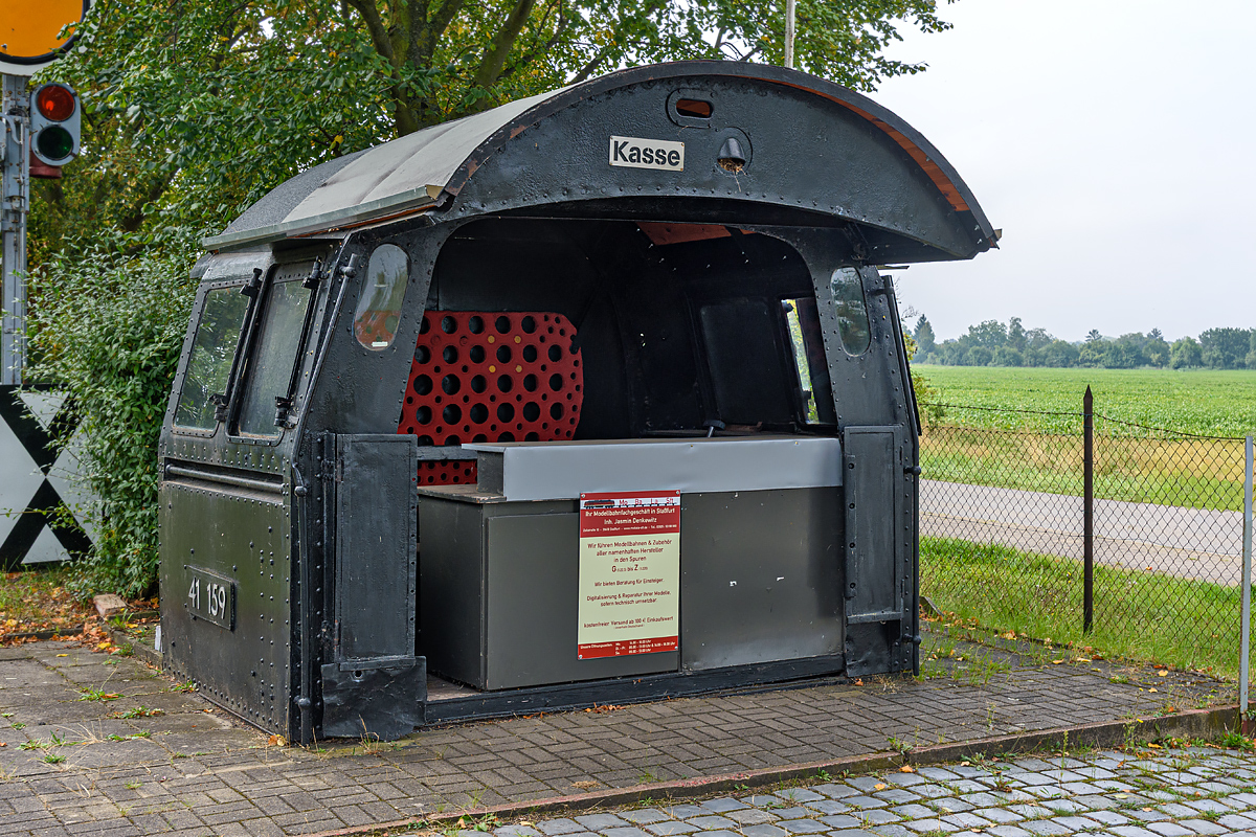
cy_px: 418
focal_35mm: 40
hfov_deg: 47.9
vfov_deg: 33.0
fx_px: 1413
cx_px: 628
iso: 200
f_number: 8
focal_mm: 27
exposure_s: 1/250
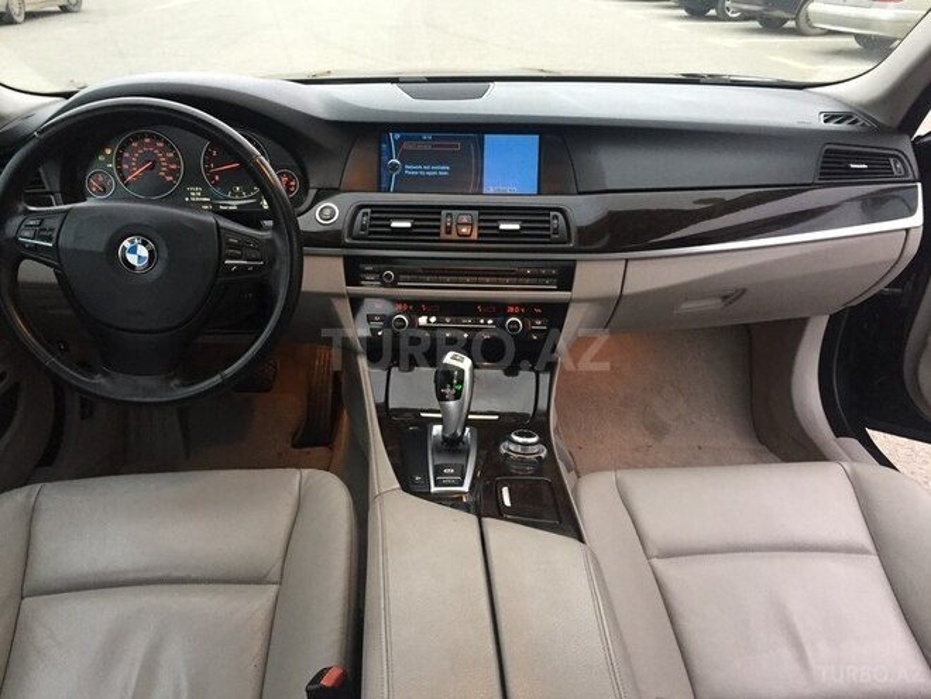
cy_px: 350
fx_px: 780
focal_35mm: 29
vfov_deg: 48.2
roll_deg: +2.7
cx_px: 466
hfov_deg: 61.7
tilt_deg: -27.3
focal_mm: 4.15
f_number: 2.2
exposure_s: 1/33
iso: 200
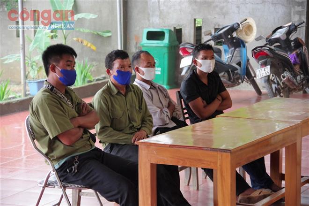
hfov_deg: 17.5
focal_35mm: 117
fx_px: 1003
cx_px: 154
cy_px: 103
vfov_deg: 11.7
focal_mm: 78
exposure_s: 1/25
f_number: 5.6
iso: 3200
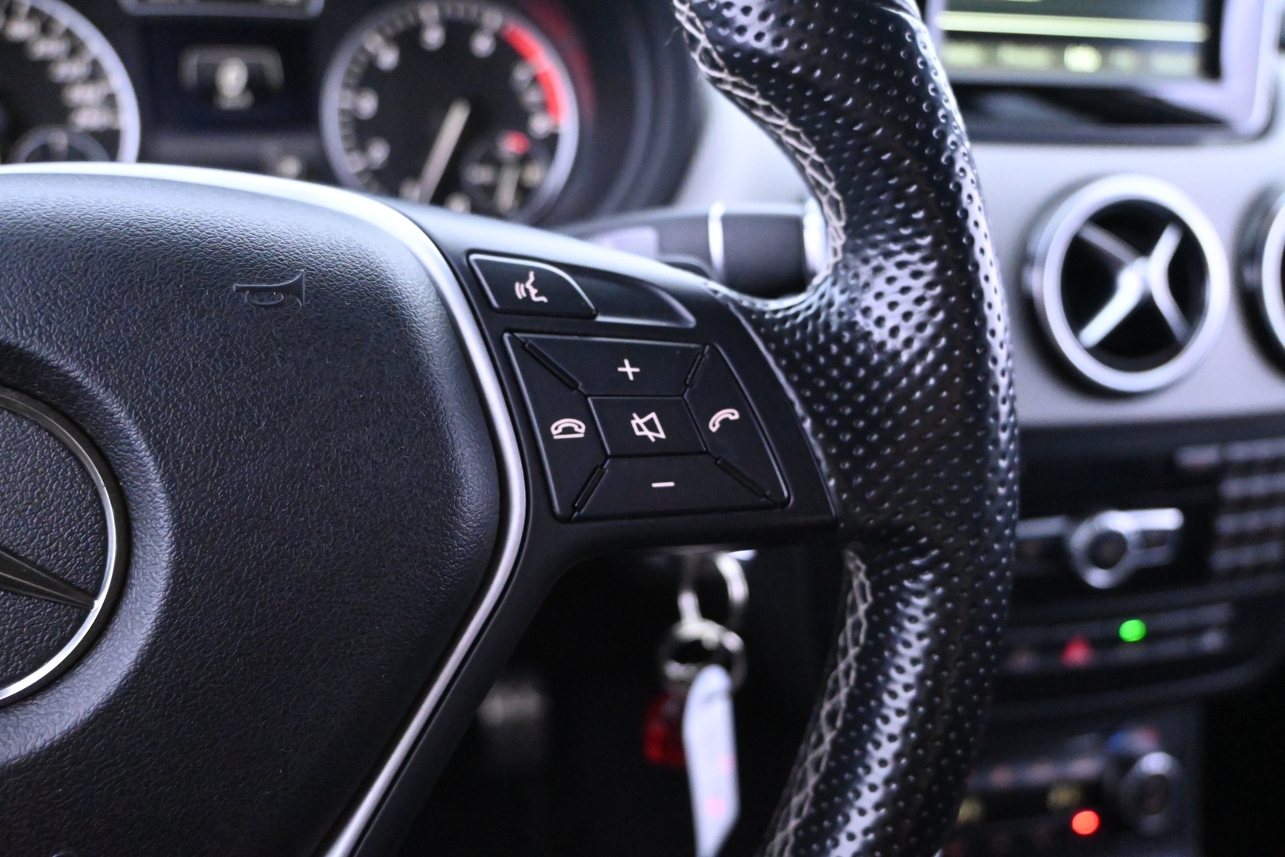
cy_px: 428
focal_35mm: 30
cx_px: 642
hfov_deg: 61.9
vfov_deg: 43.6
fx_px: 1071
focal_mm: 20
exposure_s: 1/30
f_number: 3.8
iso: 9000
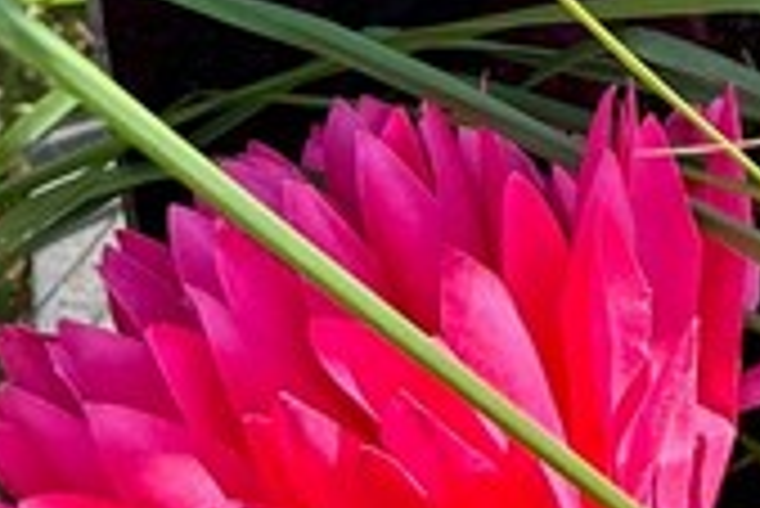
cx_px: 1516
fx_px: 2704
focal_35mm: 128
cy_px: -679
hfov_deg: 13.7
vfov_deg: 9.6
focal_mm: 5.96
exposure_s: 1/396
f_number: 1.6
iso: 50
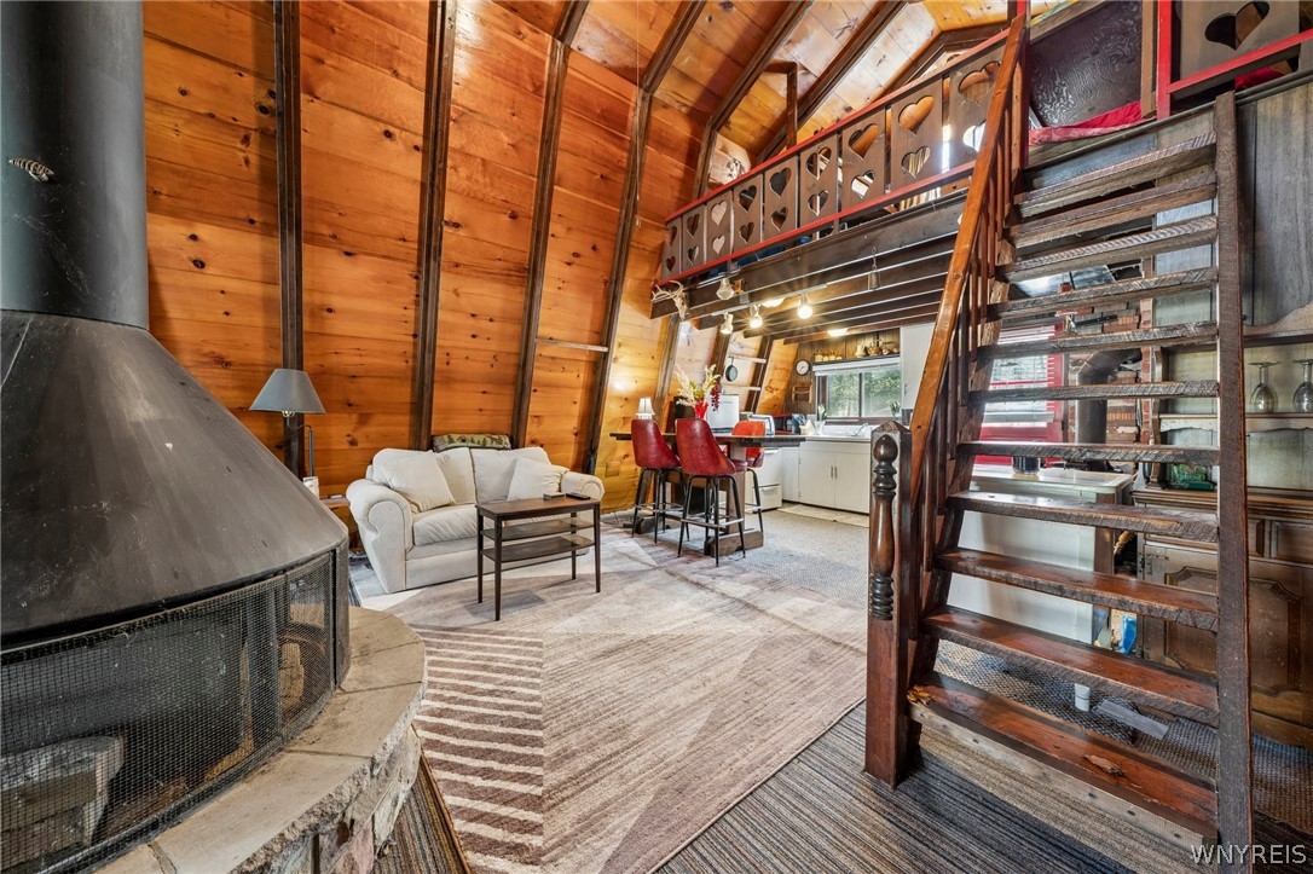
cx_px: 656
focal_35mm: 12
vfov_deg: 89.9
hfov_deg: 112.6
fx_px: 437
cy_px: 437
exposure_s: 1/2.5
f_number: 8
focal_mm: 12
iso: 400
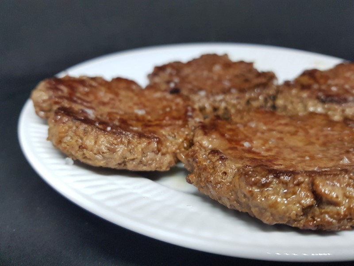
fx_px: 266
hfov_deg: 67.3
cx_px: 177
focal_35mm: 26
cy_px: 133
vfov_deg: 53.1
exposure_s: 1/50
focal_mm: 4.2
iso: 200
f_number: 1.7
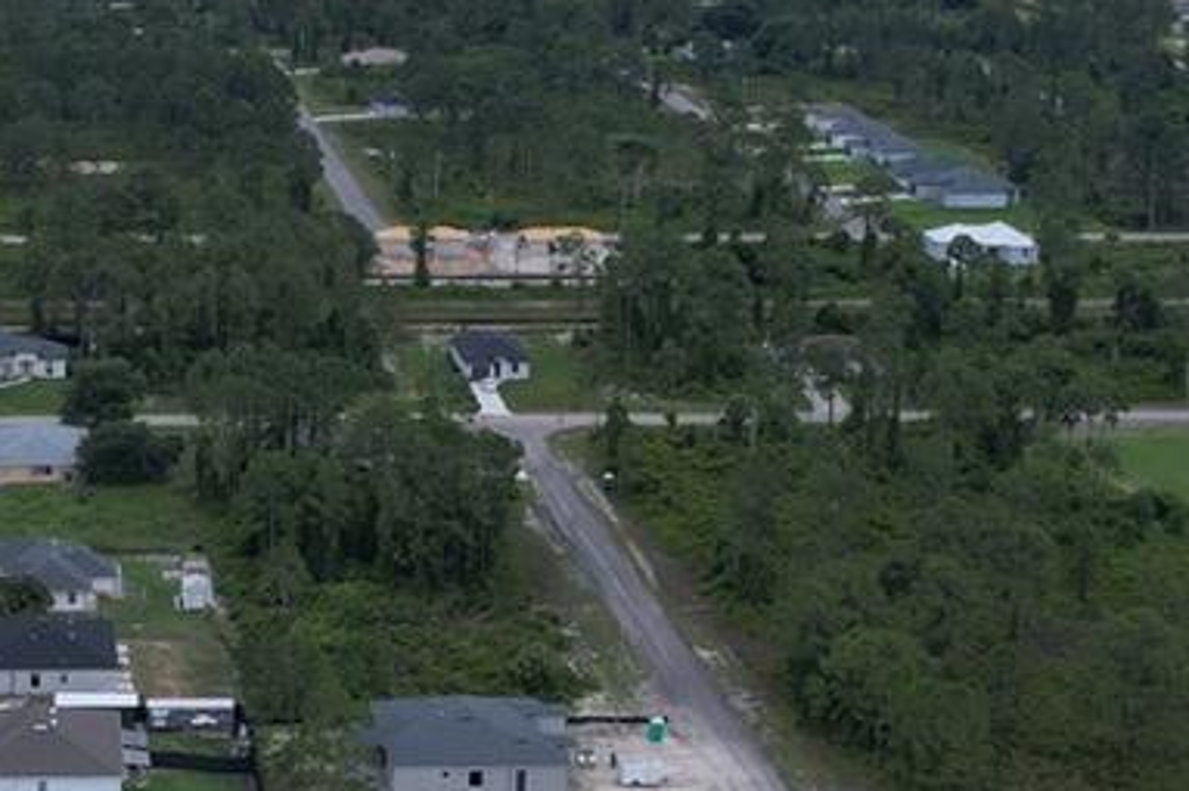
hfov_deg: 21.5
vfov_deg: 14.8
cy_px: 611
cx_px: 47
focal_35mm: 92
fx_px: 3037
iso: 100
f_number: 2.8
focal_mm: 8.38
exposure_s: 1/1500
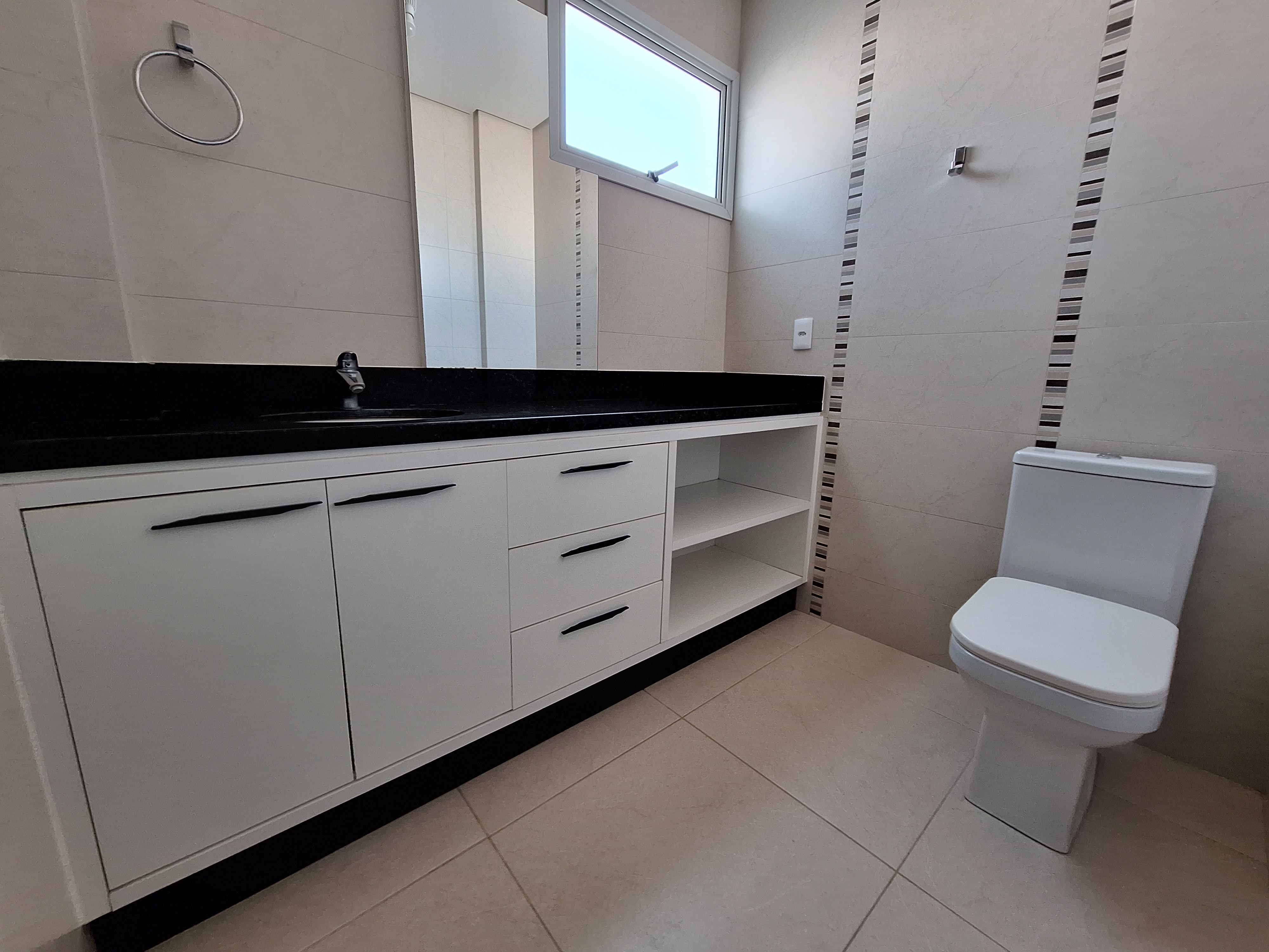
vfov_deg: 89.9
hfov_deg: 106.2
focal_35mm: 13
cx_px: 634
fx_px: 477
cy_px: 476
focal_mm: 1.74
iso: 100
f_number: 2.2
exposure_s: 1/40
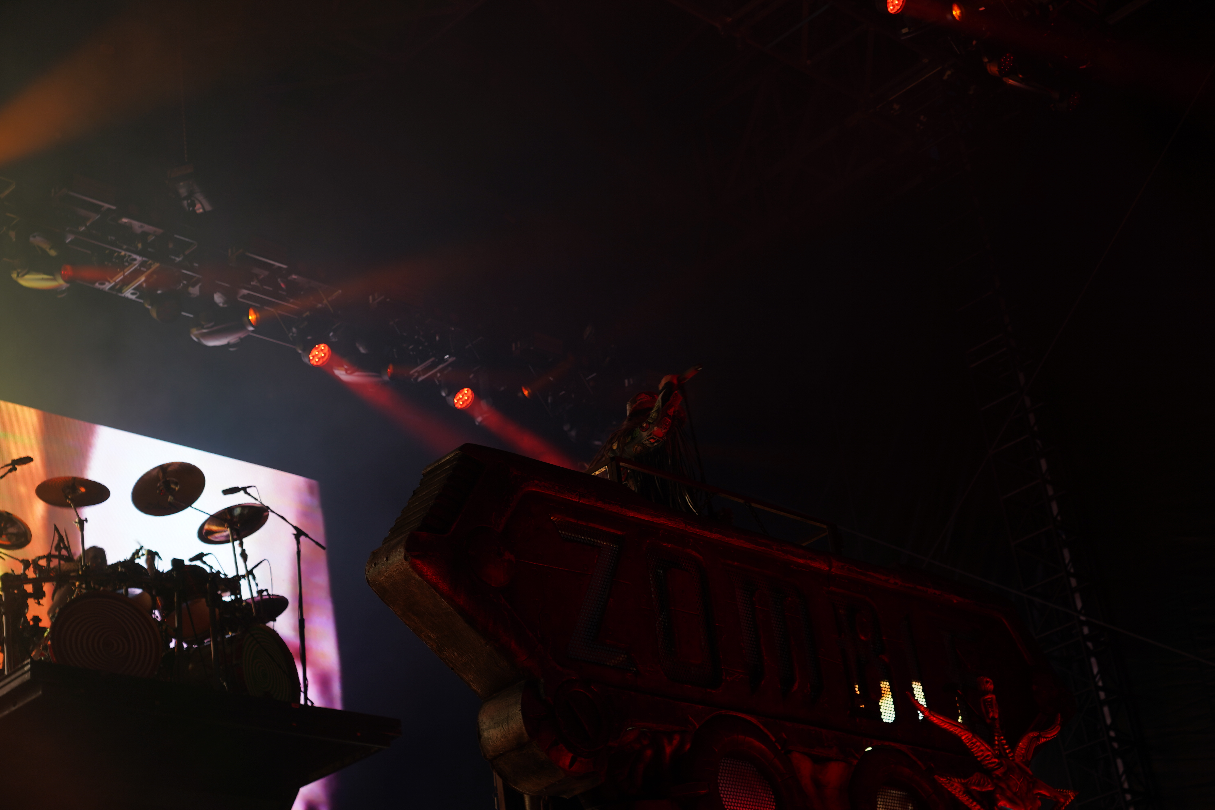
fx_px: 1991
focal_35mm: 59
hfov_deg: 33.9
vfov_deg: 23.0
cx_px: 608
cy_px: 405
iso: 100
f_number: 4
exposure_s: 1/60
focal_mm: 59
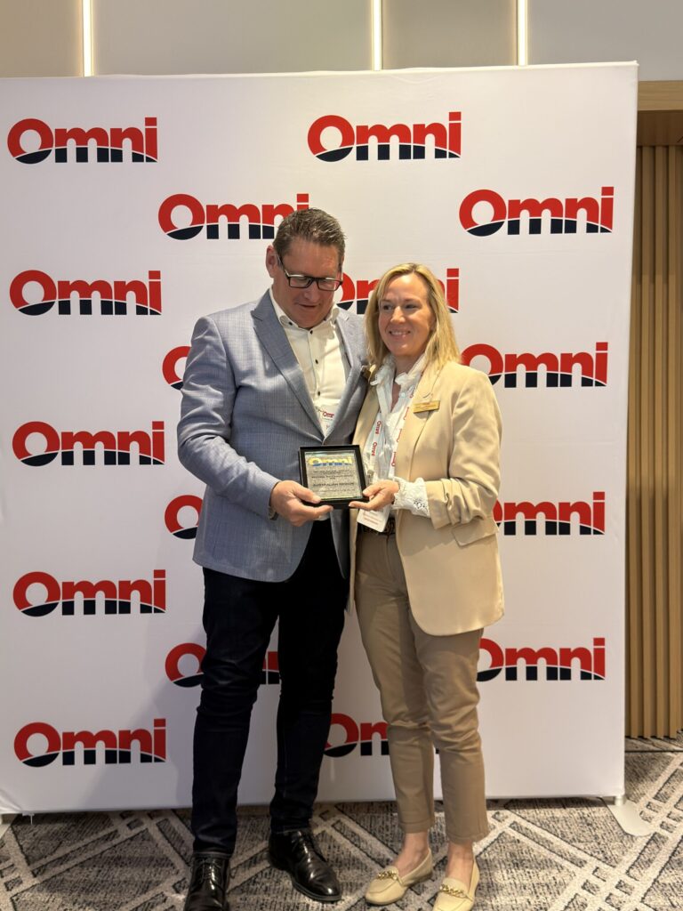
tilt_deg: -1.4
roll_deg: +0.1
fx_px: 921
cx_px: 342
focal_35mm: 35
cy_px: 456
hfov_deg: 40.7
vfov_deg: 52.6
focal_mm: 6.76
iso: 250
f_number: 1.78
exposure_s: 1/43
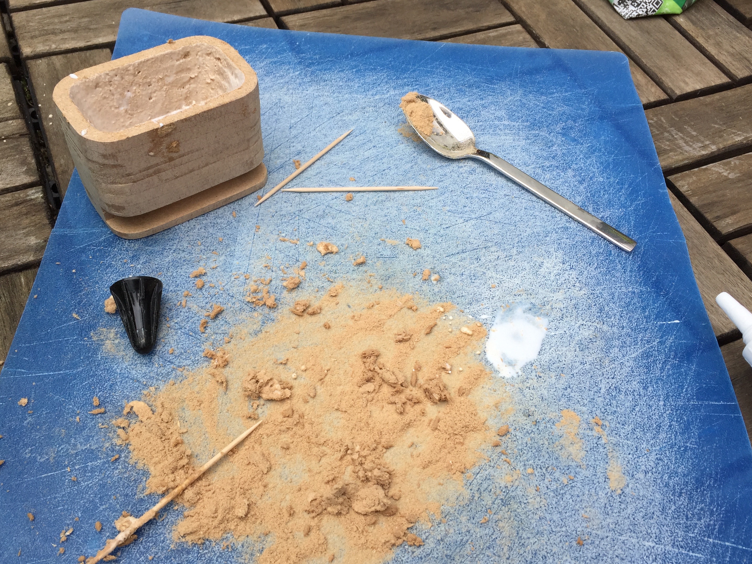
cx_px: 373
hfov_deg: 55.4
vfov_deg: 42.9
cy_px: 290
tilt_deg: -53.1
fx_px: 717
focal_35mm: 33
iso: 32
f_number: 2.2
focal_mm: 4.15
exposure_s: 1/659
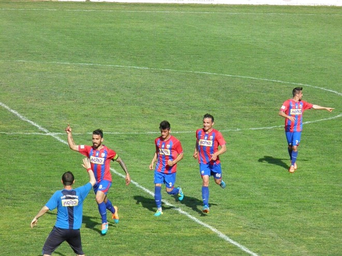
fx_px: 3171
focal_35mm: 321
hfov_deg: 6.2
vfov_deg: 4.6
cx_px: 171
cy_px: 128
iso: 500
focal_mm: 57.7
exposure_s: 1/2000
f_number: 6.9
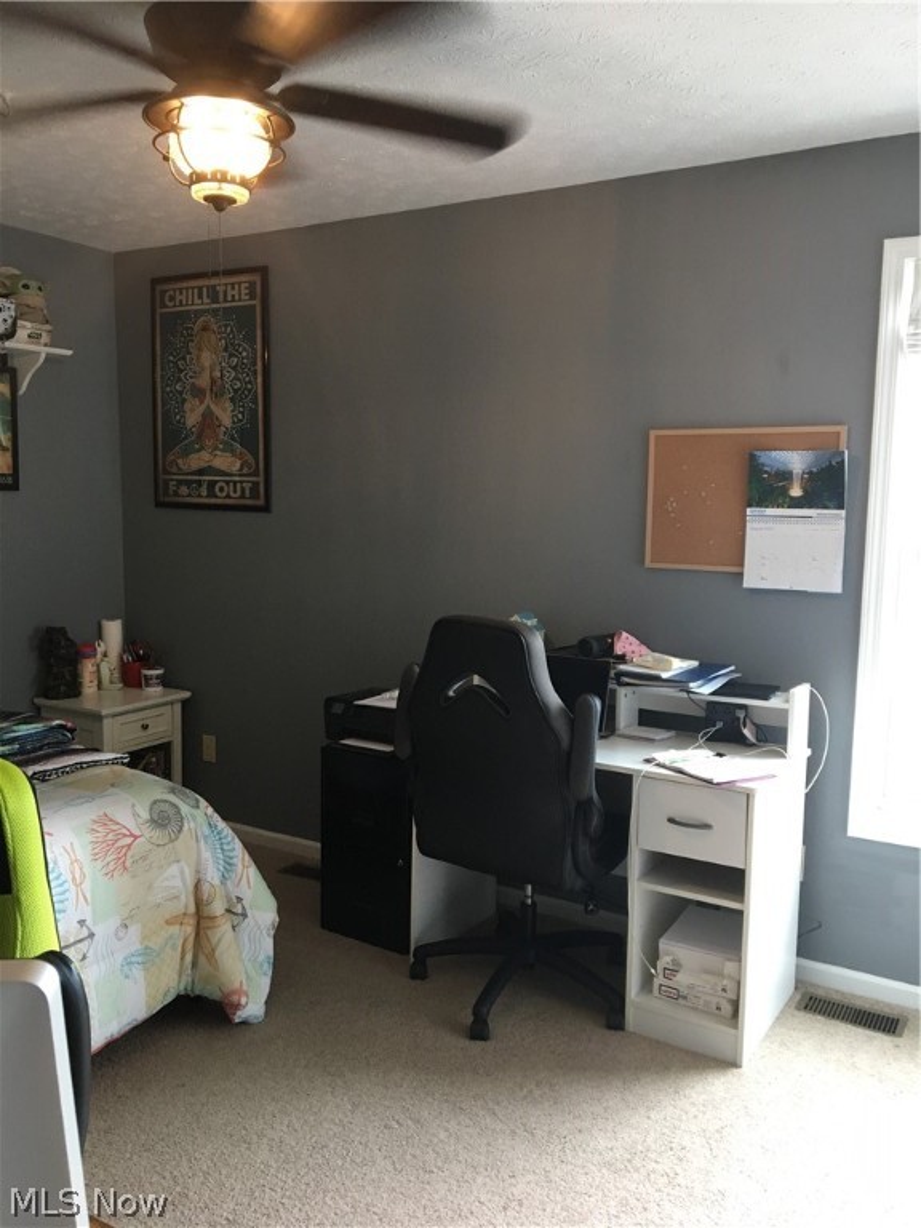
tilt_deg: -7.3
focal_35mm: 29
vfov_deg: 61.7
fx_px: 1029
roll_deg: -0.2
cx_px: 460
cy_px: 614
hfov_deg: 48.2
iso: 100
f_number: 2.2
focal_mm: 4.15
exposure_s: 1/30
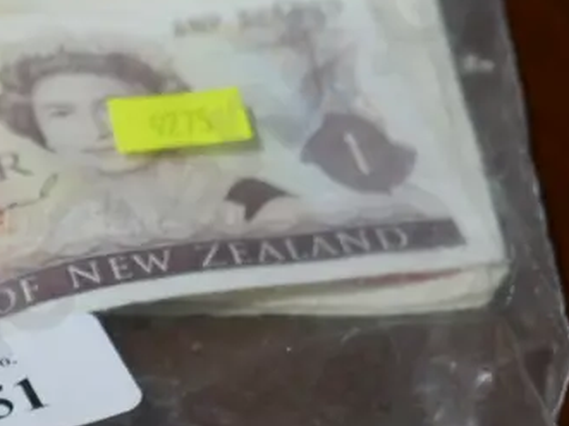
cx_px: -24
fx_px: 2136
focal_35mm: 130
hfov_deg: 14.9
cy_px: 334
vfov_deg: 11.4
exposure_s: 1/60
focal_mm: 21
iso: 320
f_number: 4.6
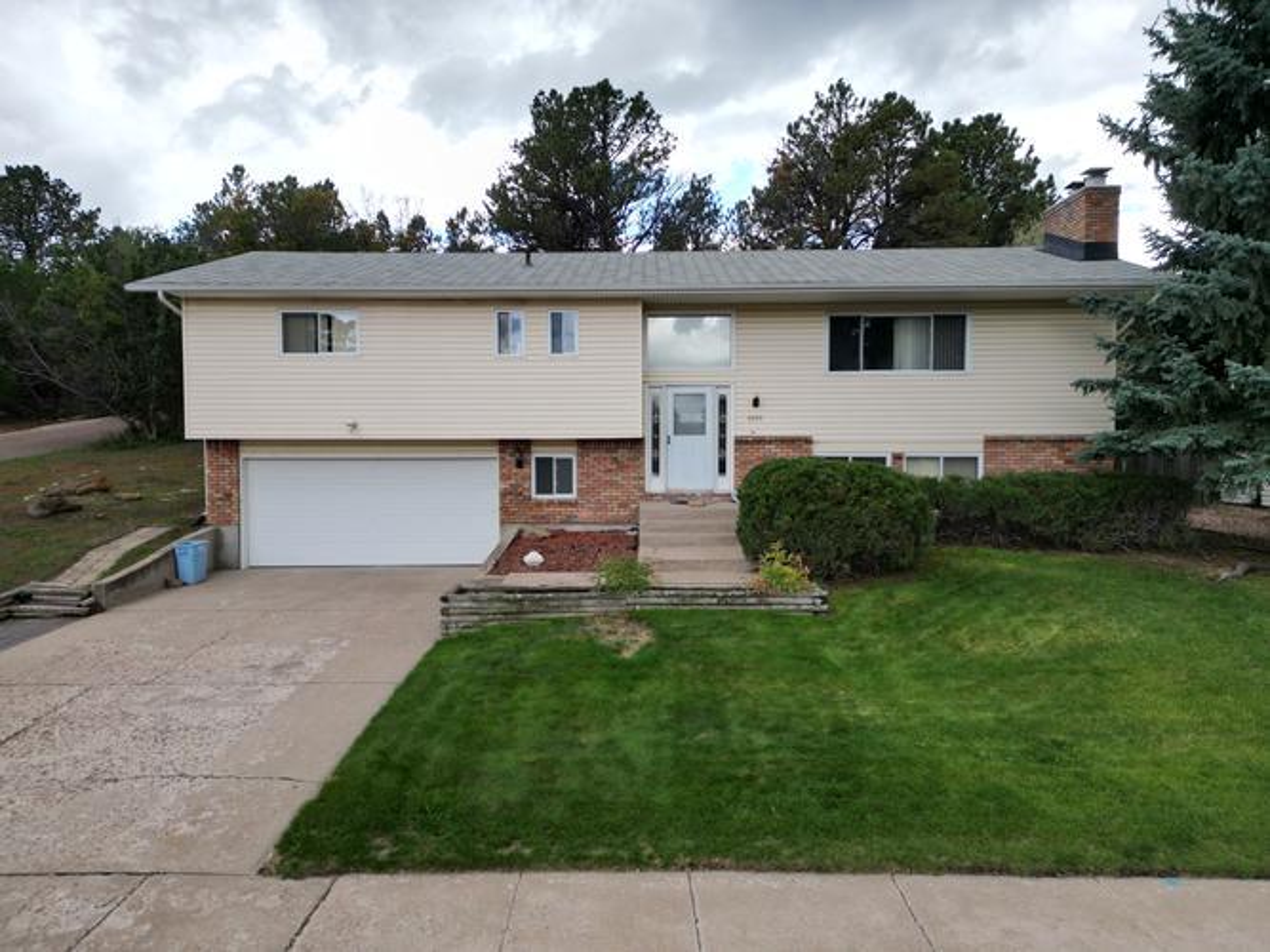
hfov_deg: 71.6
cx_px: 635
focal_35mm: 24
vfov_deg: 56.8
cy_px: 476
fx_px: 880
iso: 100
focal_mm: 6.72
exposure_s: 1/1000
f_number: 1.7
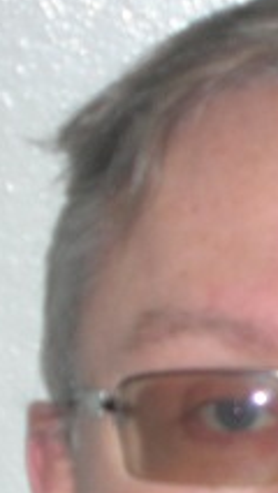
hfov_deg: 4.2
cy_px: 588
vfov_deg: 7.4
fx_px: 3783
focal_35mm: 289
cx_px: 368
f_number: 4.8
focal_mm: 16.4
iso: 87
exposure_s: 1/60.1
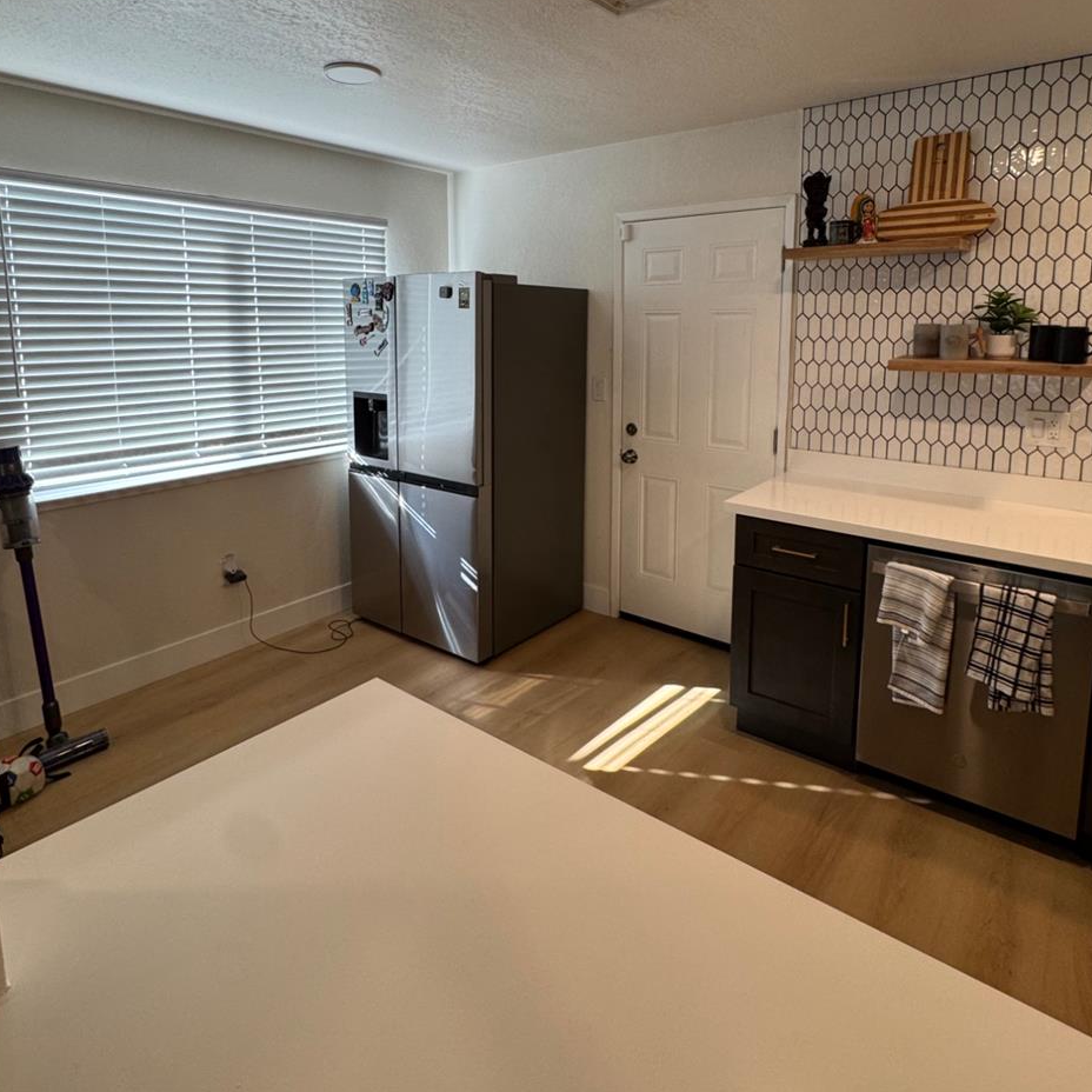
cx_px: 552
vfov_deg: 73.6
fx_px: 714
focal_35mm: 20
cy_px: 414
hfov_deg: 74.8
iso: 125
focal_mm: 2.22
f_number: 2.2
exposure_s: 1/120
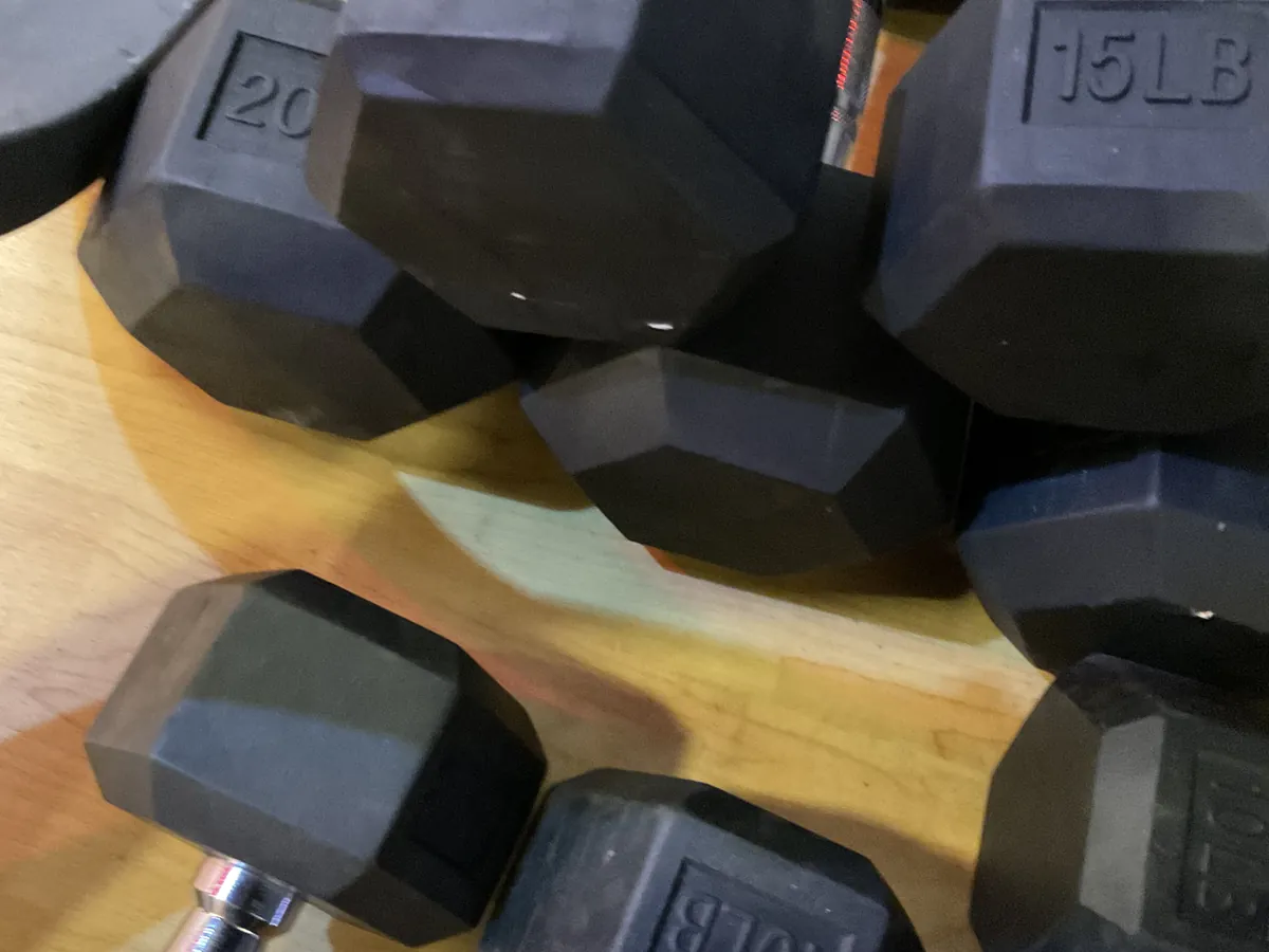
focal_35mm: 29
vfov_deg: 48.2
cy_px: 476
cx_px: 634
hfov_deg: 61.7
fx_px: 1063
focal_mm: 3
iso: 640
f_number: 1.8
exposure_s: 1/24
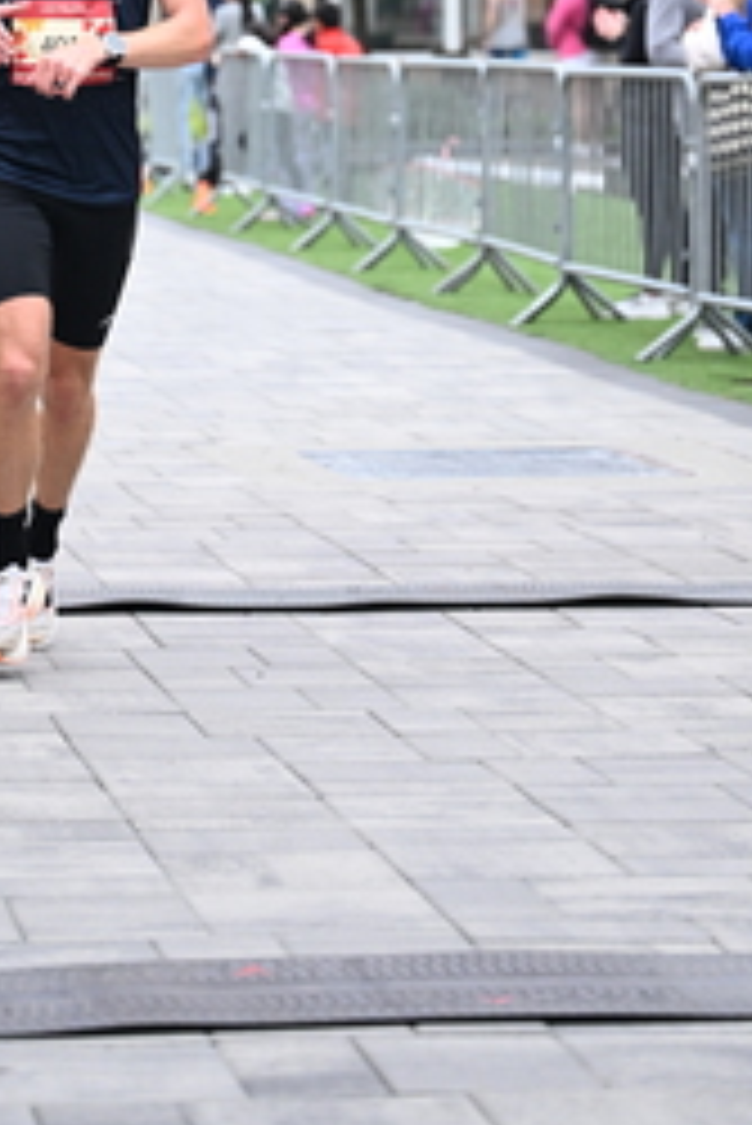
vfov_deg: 13.1
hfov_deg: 8.9
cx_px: 196
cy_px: -9
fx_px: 4818
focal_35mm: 154
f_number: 2.8
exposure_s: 1/800
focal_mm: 70
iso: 1600
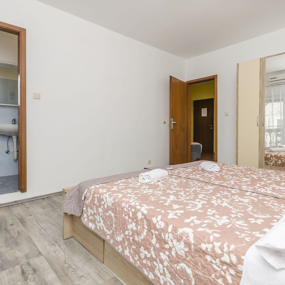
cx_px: 169
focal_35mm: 20
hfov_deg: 74.1
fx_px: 186
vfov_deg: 74.8
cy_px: 140
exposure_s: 1/60
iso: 100
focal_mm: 10
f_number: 7.1
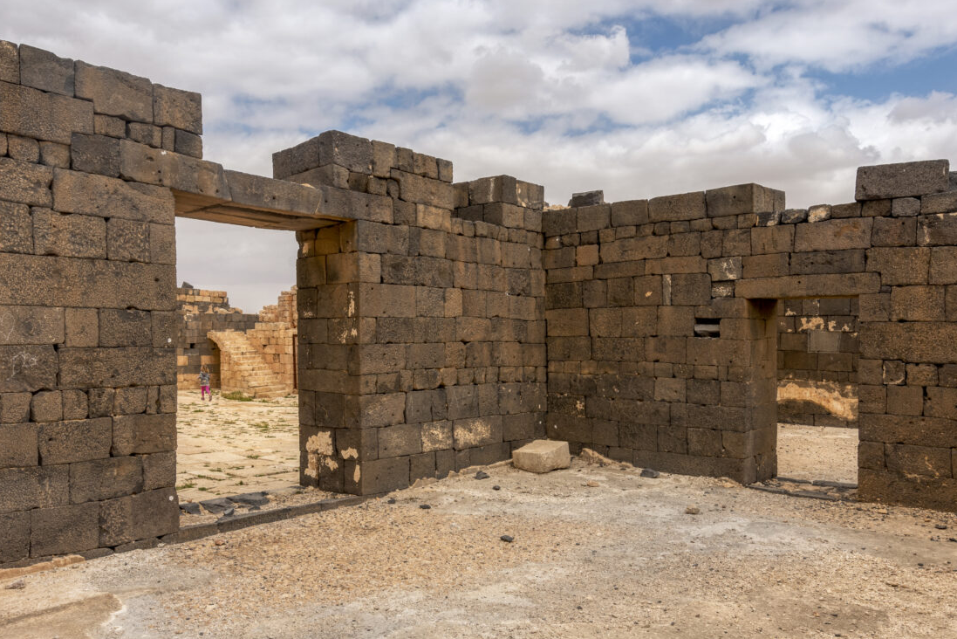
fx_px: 744
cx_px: 457
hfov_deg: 65.4
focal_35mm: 28
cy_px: 344
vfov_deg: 46.4
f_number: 11
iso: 64
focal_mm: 15
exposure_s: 1/125
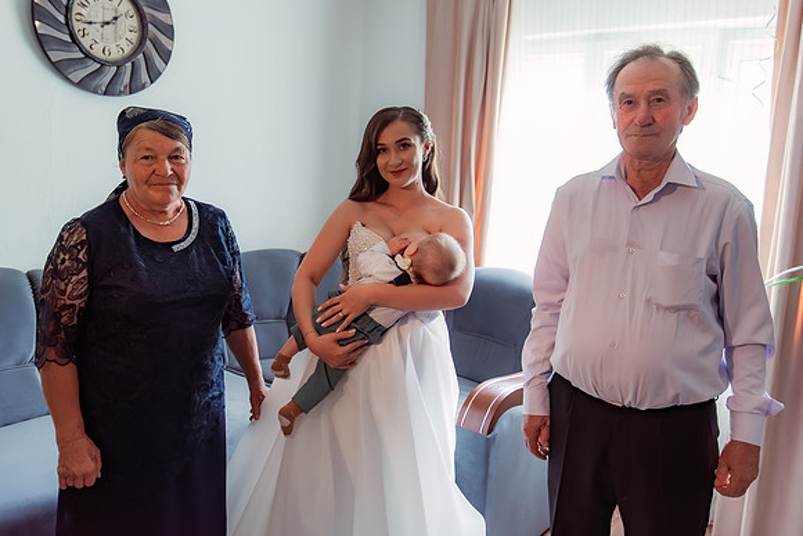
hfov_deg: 64.7
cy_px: 241
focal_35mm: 28
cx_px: 393
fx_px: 634
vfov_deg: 45.7
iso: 800
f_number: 2.8
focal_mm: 24
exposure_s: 1/160
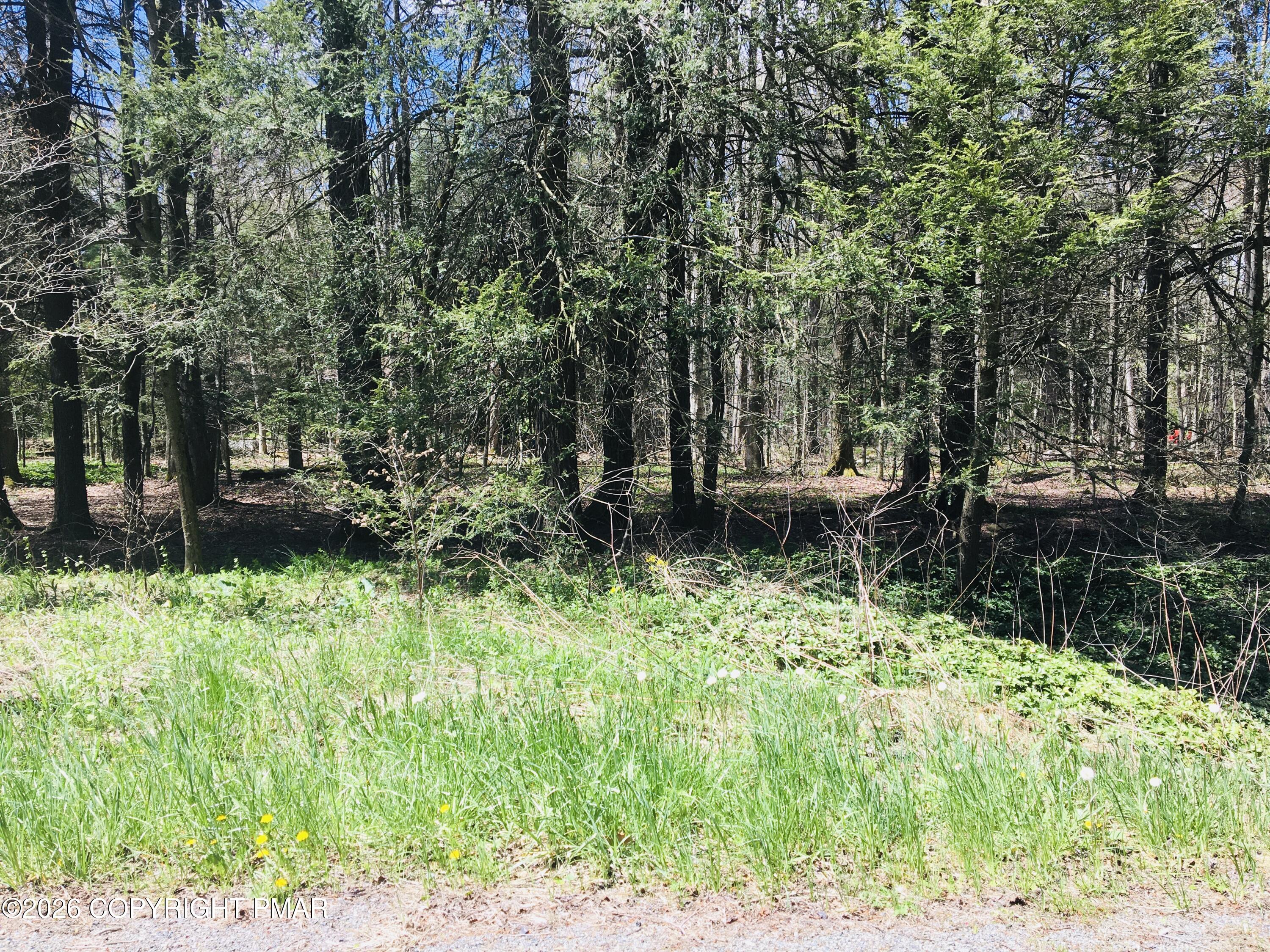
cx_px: 635
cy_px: 476
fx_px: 1064
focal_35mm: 29
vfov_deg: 48.2
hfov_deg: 61.7
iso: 25
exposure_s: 1/534
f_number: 2.2
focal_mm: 4.15
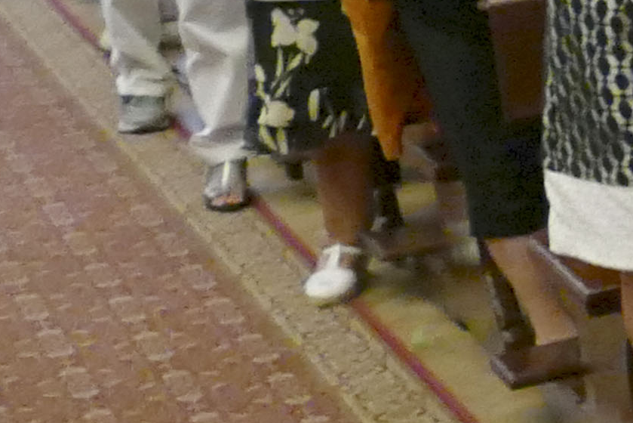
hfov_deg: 9.3
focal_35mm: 163
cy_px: 57
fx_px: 2867
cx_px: 2053
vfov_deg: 8.4
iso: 1600
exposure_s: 1/30
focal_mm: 9.12
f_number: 2.8
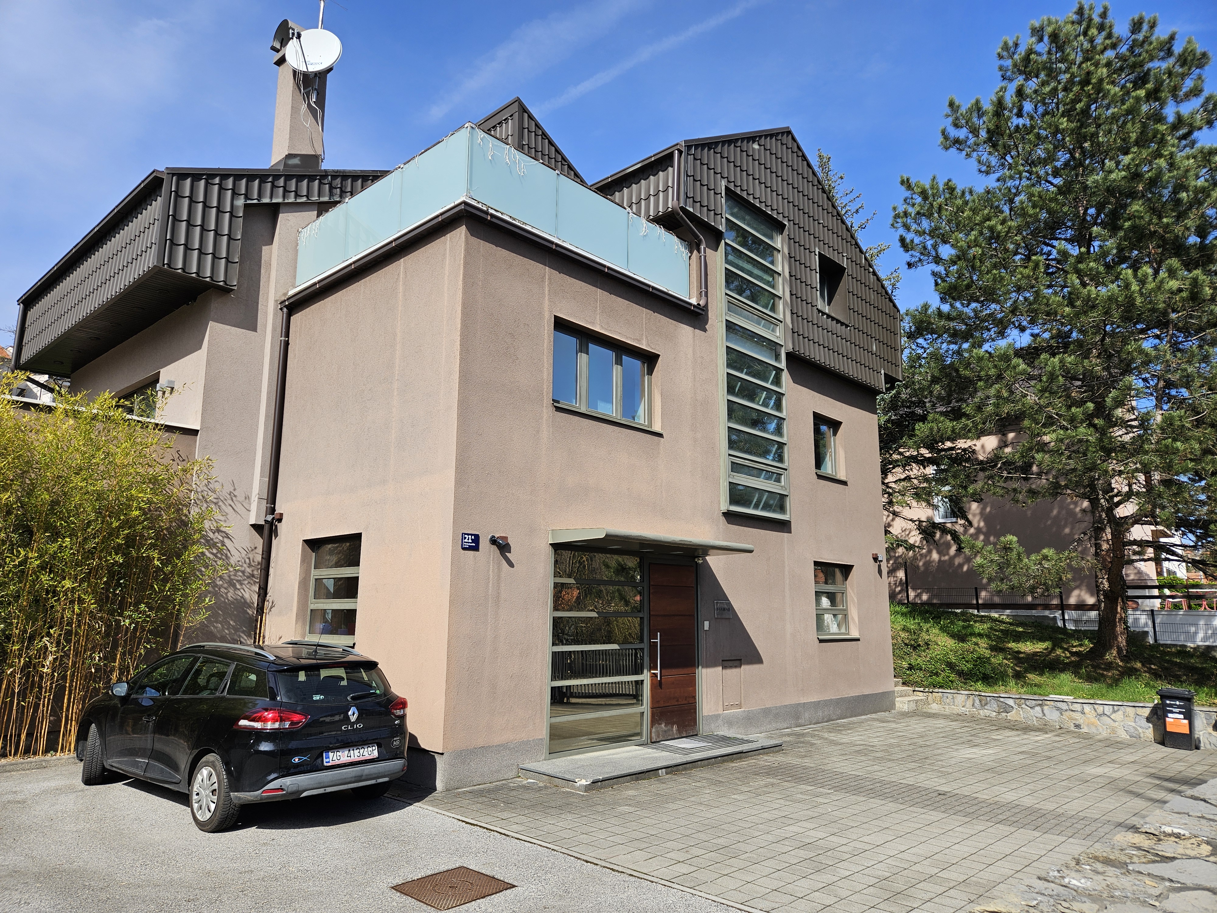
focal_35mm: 23
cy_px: 456
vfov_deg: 58.9
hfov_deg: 73.9
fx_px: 809
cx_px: 608
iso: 25
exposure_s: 1/1538
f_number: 1.8
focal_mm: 5.4
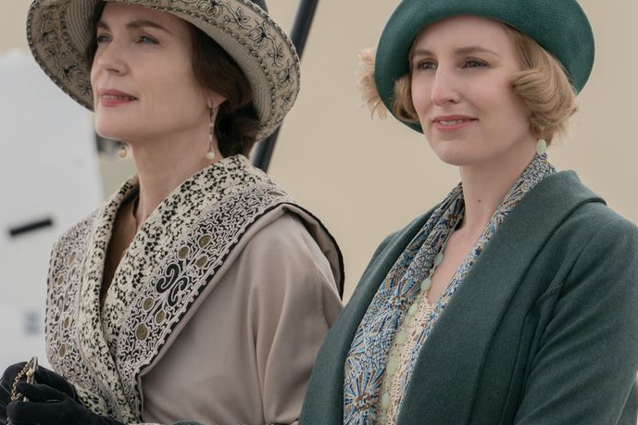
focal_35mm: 270
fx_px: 4784
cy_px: 236
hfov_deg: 7.6
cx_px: 264
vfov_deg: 5.1
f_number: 6.3
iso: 200
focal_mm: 155
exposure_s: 1/320
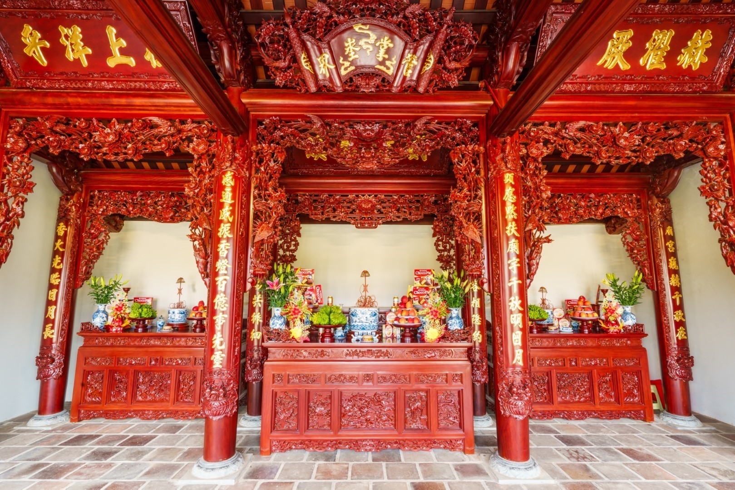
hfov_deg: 96.7
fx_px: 327
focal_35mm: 16
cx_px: 368
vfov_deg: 73.8
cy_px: 245
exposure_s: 2
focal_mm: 16
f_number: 16
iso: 100
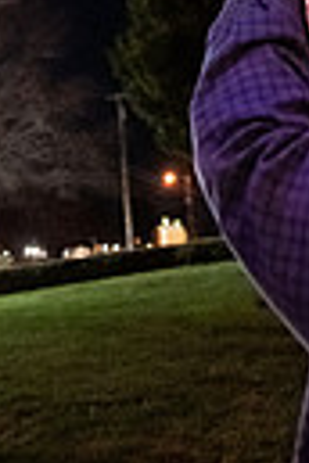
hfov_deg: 15.6
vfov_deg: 19.3
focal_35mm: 87
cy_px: -298
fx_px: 1120
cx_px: 259
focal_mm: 25
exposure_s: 1/40
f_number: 2.8
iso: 6400
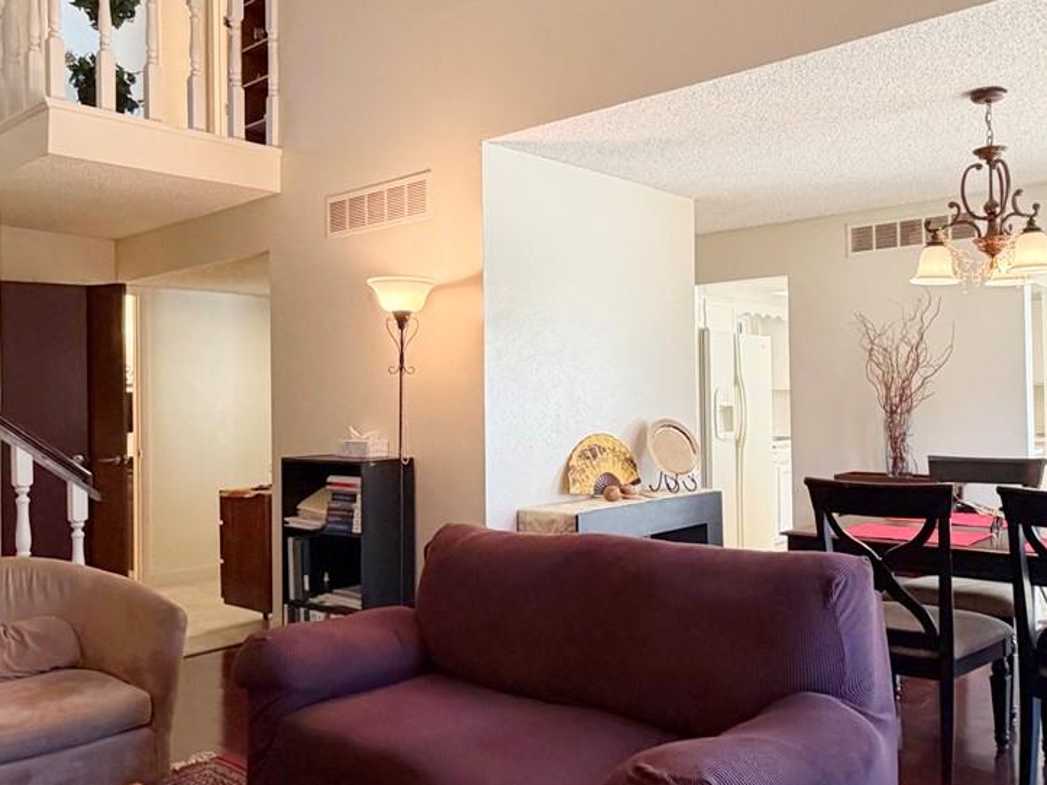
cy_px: 390
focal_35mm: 31
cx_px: 573
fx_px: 937
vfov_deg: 45.4
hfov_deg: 58.3
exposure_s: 1/120
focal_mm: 2.2
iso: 320
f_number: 2.2
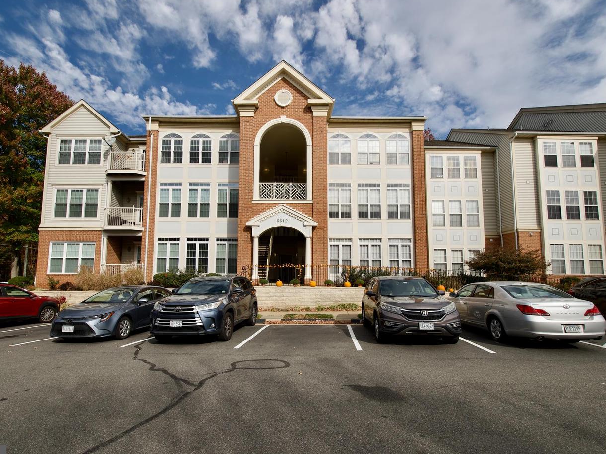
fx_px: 298
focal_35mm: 17
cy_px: 232
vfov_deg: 74.7
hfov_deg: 90.9
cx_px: 286
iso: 100
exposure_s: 1/640
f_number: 7.1
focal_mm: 10
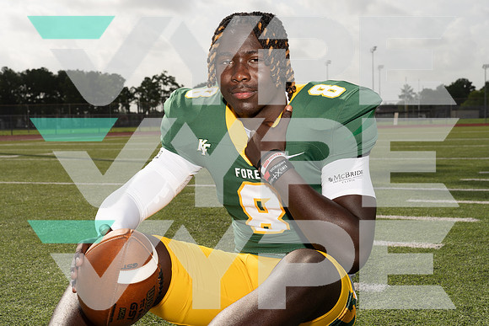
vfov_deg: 24.6
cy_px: 163
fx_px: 747
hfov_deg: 36.2
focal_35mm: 55
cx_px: 244
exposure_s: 1/250
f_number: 11
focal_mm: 55
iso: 100
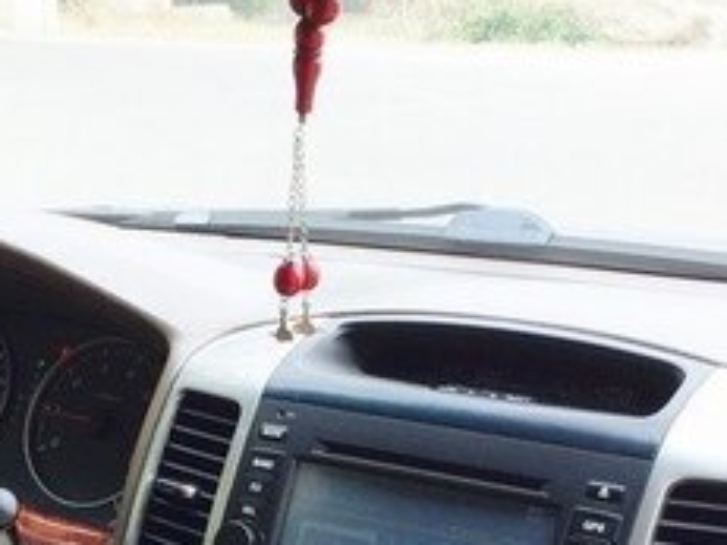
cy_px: 695
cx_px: 223
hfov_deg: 23.4
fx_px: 1742
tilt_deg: -24.4
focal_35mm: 83
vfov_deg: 16.8
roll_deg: -0.6
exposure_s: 1/441
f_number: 2.2
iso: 32
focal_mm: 4.15
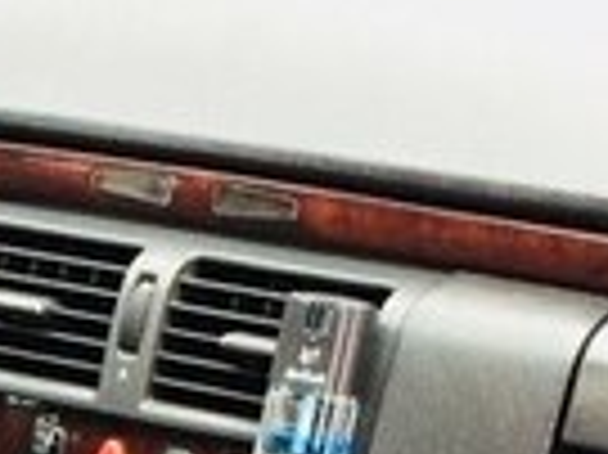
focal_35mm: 142
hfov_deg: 13.9
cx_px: 198
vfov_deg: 9.5
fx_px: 2492
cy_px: 1000
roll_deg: +5.5
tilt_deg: -38.4
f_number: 2.2
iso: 200
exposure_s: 1/33
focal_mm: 4.15
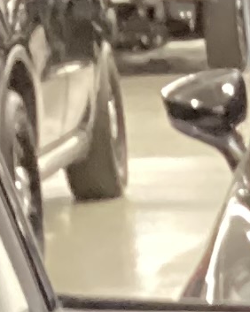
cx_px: 526
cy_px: 942
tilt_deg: -24.0
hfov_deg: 5.4
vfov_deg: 6.3
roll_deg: +2.4
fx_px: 2592
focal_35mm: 280
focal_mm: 3.3
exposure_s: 1/24
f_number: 2.4
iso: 640
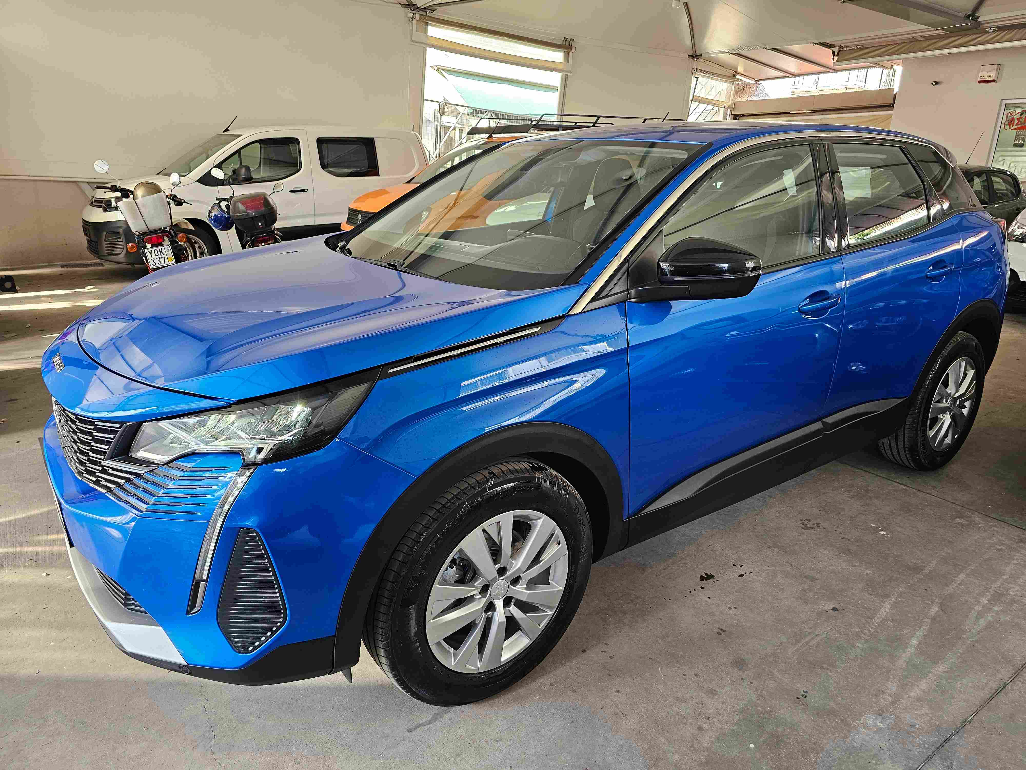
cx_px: 513
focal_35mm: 23
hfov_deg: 73.9
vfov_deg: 58.9
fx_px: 682
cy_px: 385
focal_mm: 6.3
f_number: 1.7
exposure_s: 1/100
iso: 125
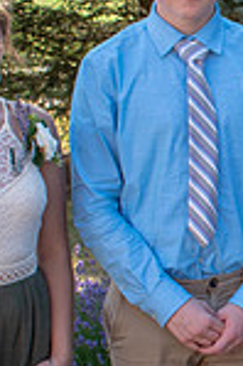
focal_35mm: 140
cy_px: 235
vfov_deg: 14.7
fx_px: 1421
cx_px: 449
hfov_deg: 9.3
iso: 400
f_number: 8
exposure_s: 1/250
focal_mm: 24
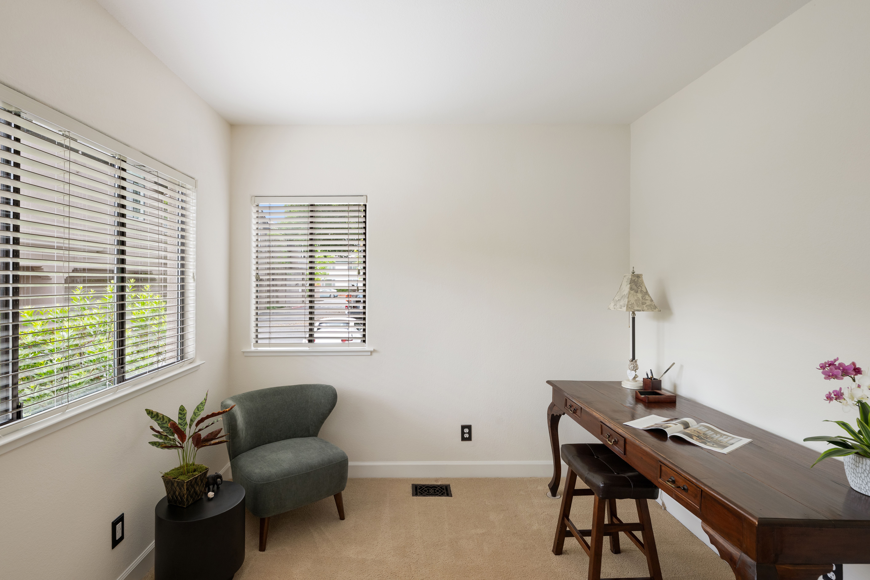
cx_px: 435
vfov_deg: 70.4
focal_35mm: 17
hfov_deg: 93.3
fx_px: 411
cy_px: 290
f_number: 9
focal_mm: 17
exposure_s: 1/8
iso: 400
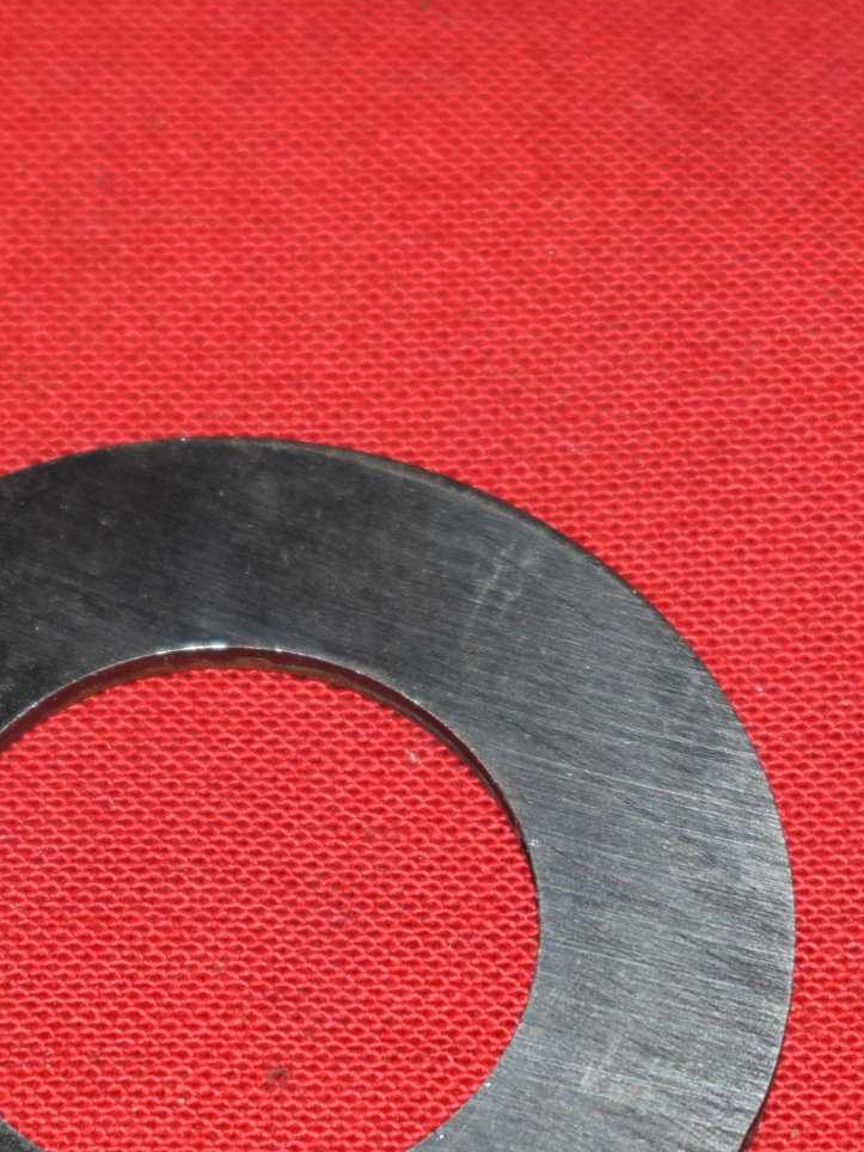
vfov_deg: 8.5
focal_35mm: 233
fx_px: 7754
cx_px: 143
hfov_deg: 6.4
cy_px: 932
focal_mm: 52
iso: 400
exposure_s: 1/200
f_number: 5.6
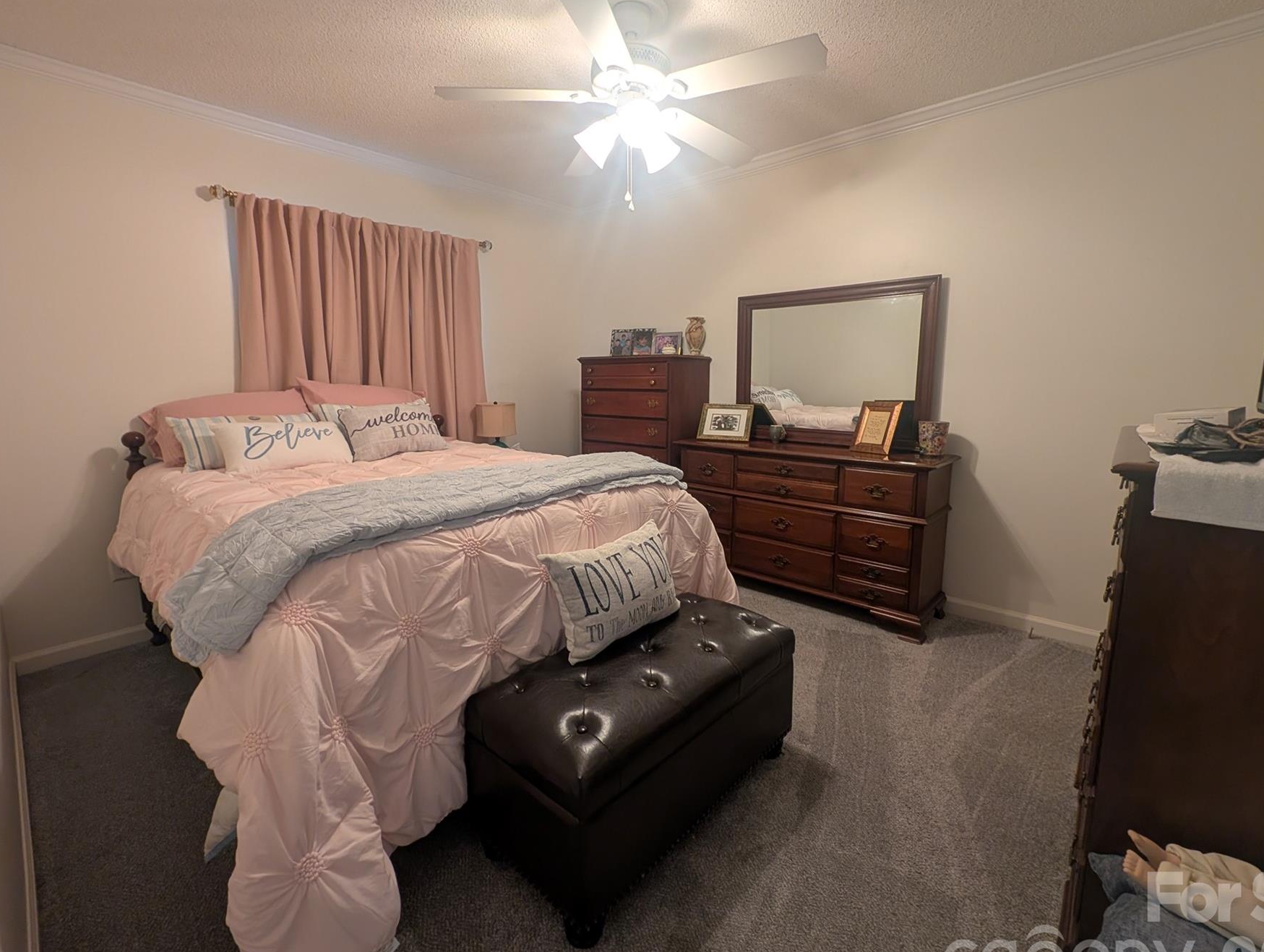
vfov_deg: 85.8
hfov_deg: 102.0
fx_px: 512
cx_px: 640
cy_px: 458
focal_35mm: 14
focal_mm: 2.23
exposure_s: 1/24
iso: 61
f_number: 1.95
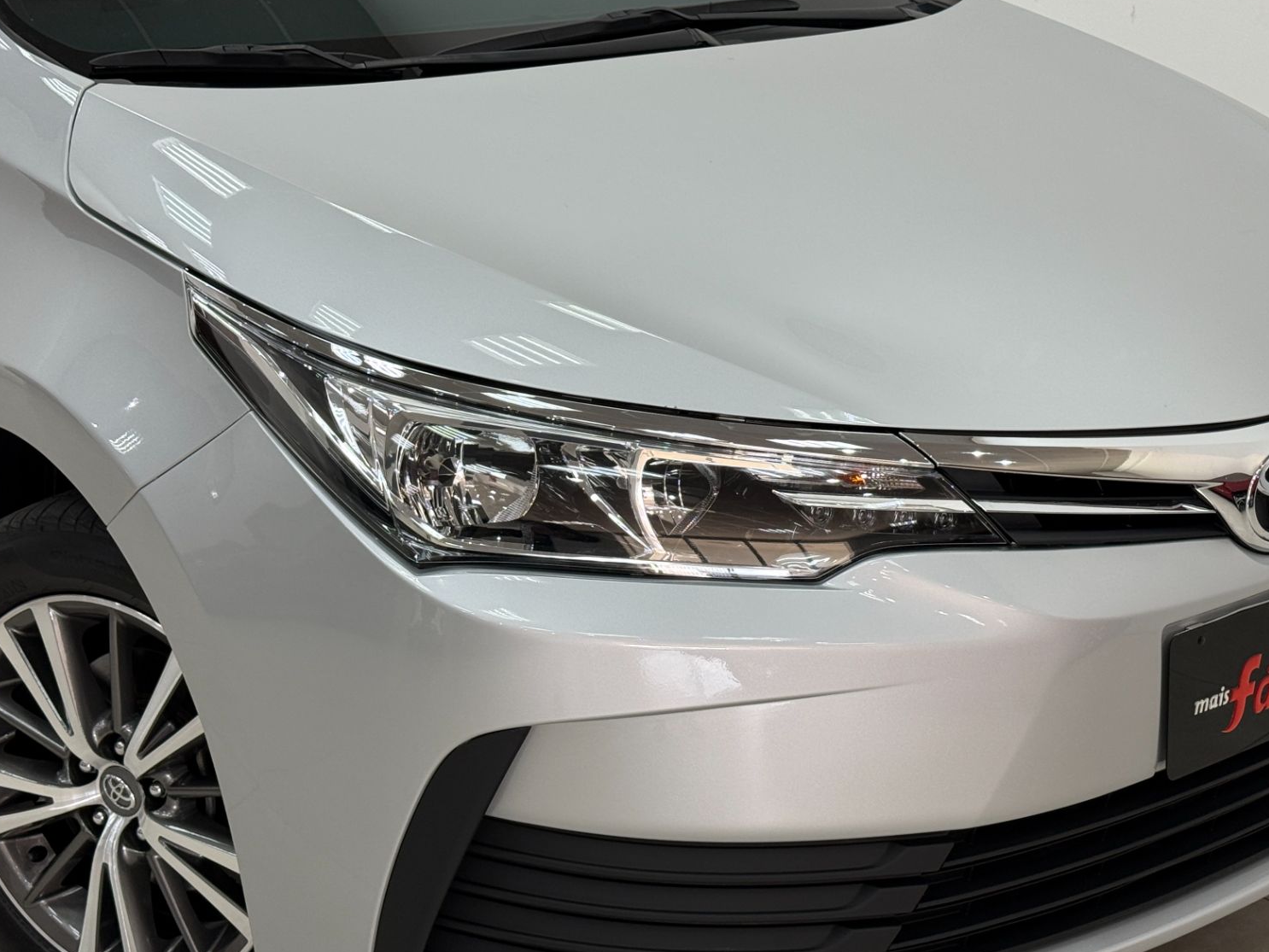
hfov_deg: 31.1
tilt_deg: -17.2
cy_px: 493
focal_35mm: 62
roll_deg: +0.6
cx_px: 726
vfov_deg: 23.7
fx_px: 2273
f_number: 1.78
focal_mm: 6.76
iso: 64
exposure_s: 1/120
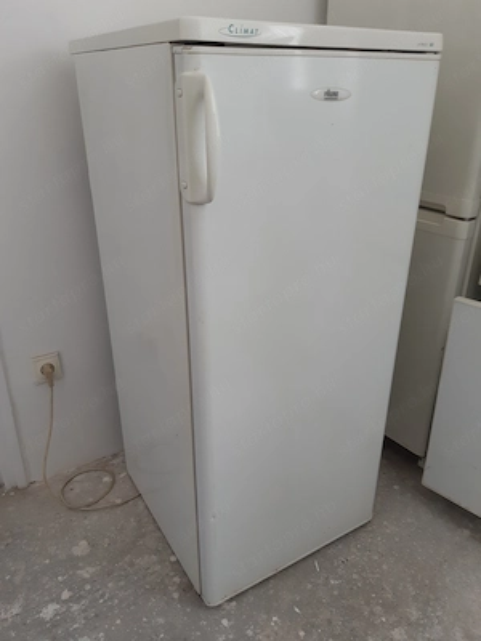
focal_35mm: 26
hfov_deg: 53.1
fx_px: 482
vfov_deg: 67.3
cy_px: 320
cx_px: 240
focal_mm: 3.93
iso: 64
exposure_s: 1/50
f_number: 1.7
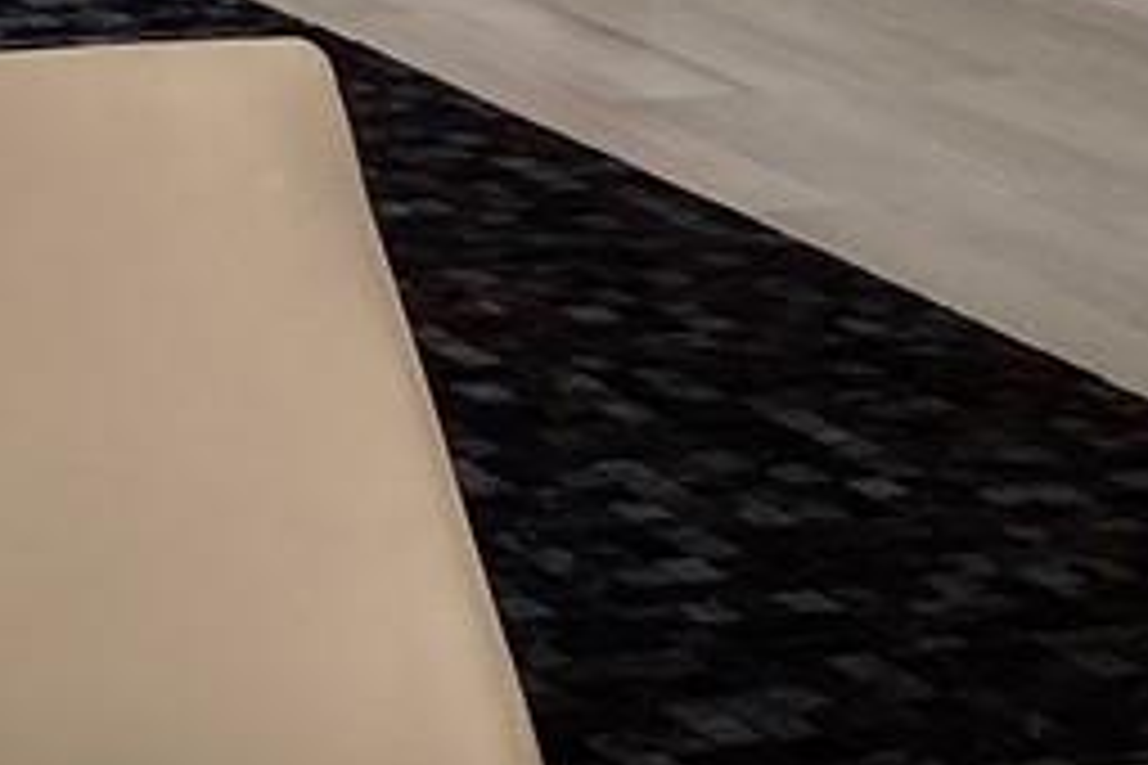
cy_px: -814
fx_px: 5421
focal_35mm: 170
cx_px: -653
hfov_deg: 11.5
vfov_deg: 7.7
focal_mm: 4.25
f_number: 1.8
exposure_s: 1/120
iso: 32
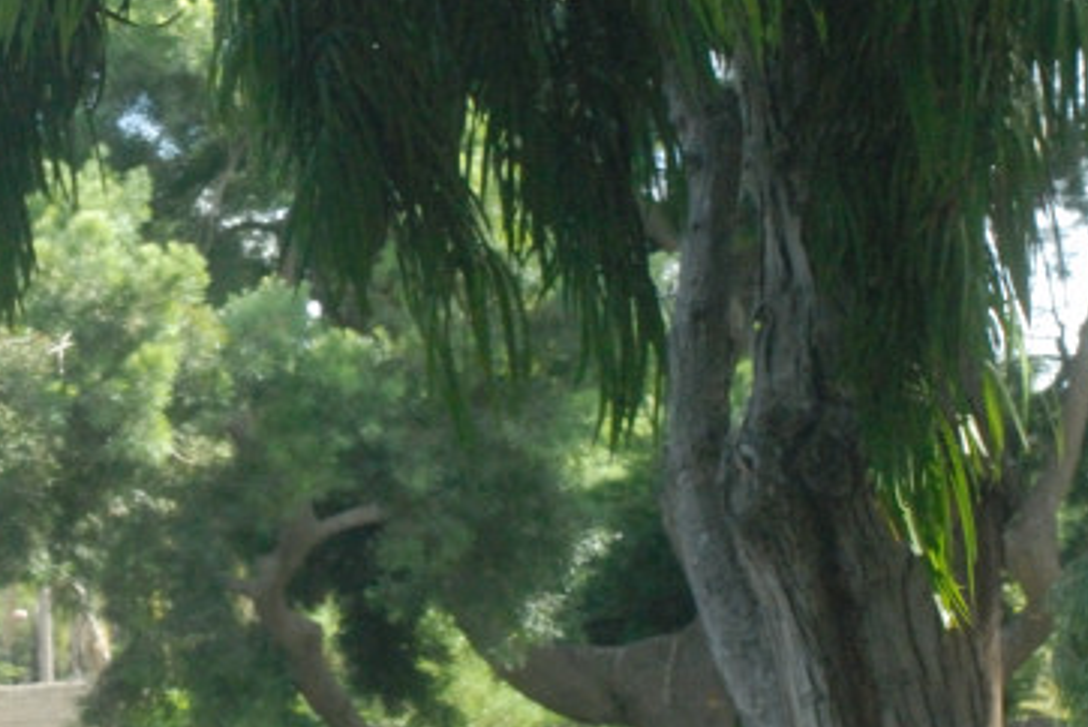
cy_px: 287
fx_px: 7017
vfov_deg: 5.9
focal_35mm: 232
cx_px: -21
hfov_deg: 8.8
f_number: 13
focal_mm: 70
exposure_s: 1/125
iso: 1600
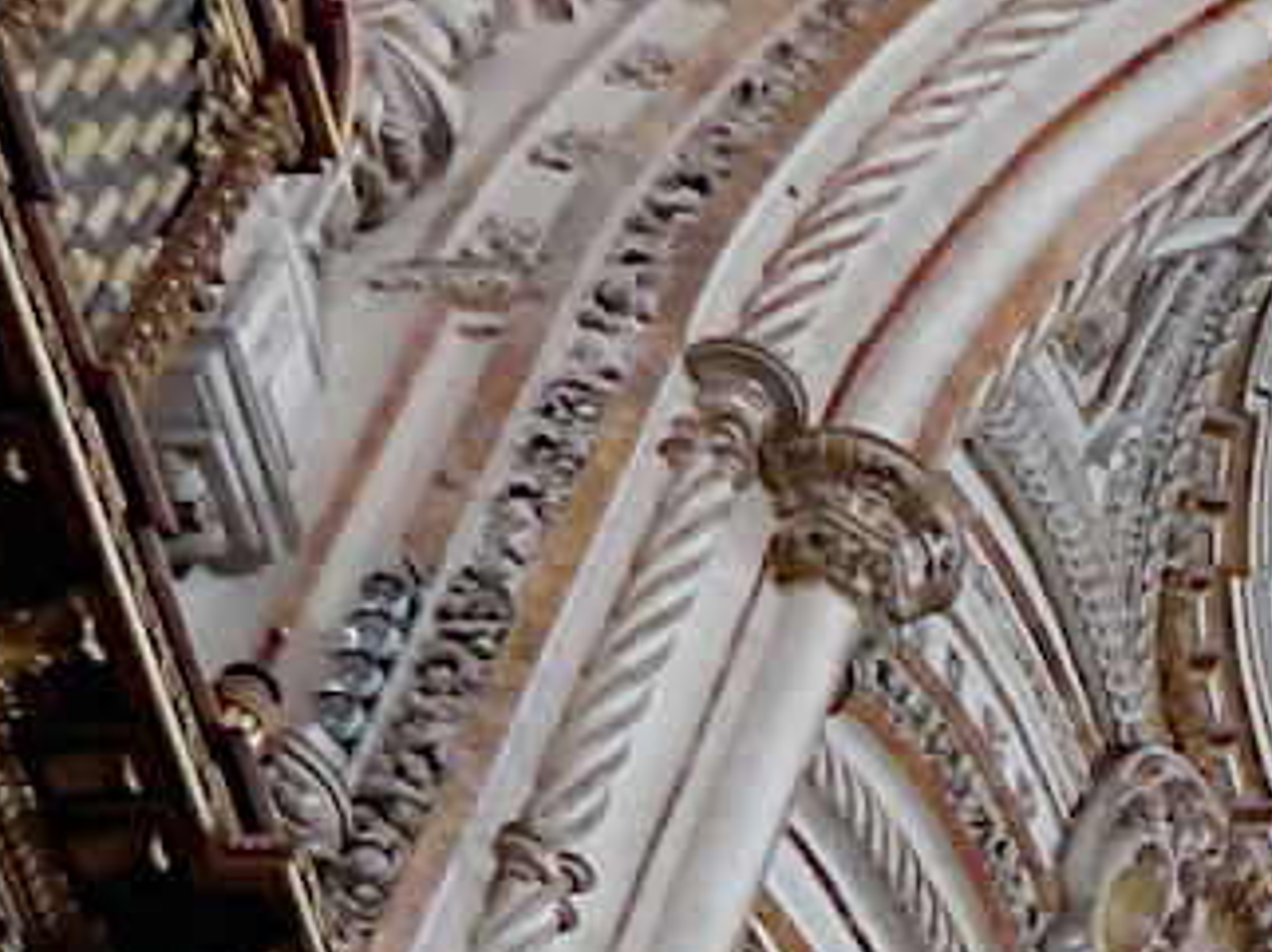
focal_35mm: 143
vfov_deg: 9.6
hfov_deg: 12.4
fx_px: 5251
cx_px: 2437
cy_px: 1947
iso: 140
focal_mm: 4
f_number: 3
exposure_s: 1/30
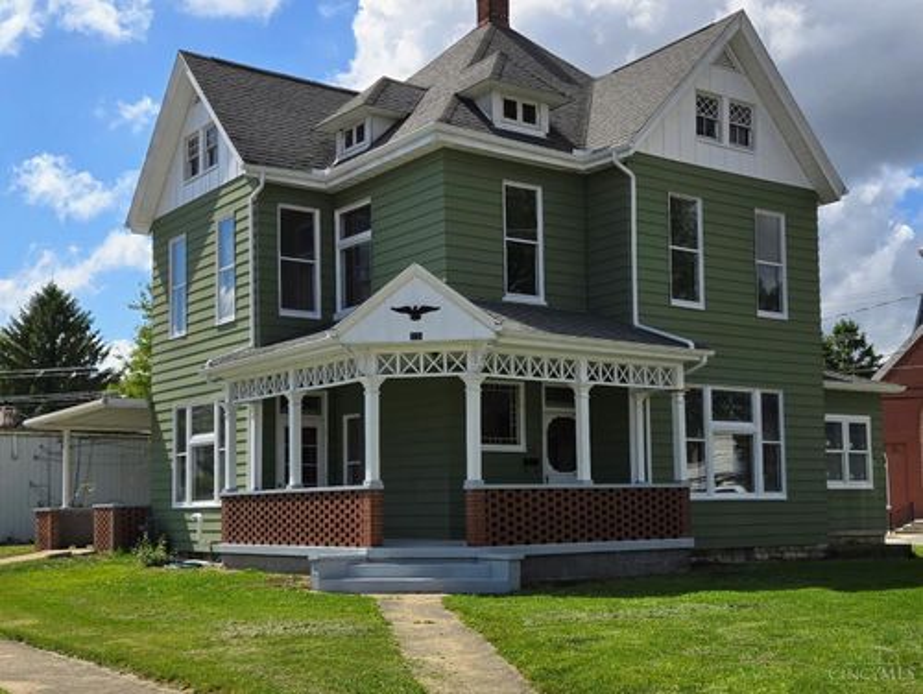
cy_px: 347
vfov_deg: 59.0
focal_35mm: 23
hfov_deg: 73.9
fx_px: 614
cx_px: 462
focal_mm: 5.4
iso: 25
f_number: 1.8
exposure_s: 1/3667
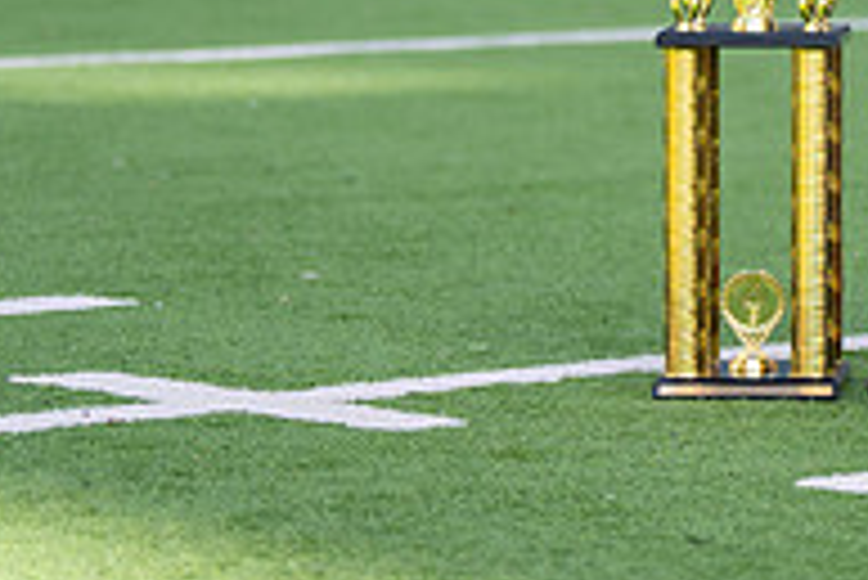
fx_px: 6370
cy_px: -245
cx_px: 1129
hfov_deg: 7.7
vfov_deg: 5.2
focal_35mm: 264
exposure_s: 1/500
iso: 100
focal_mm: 88
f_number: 2.8
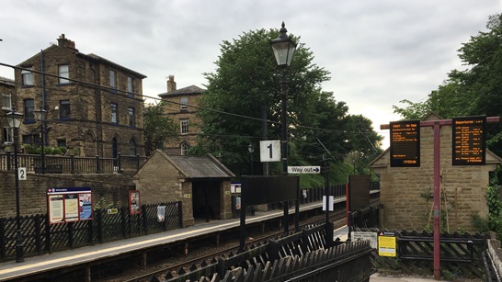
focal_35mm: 35
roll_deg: +0.3
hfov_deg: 56.6
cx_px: 250
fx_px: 466
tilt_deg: -0.5
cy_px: 197
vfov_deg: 33.3
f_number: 2.2
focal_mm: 4.15
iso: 25
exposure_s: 1/523
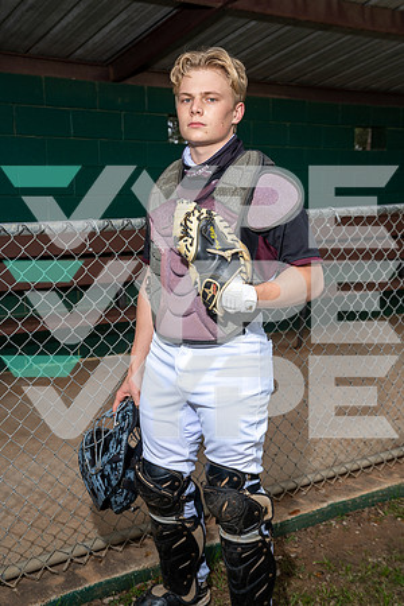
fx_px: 741
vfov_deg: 44.5
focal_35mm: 44
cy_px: 303
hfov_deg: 30.5
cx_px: 202
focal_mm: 44
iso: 100
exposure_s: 1/125
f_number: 6.3
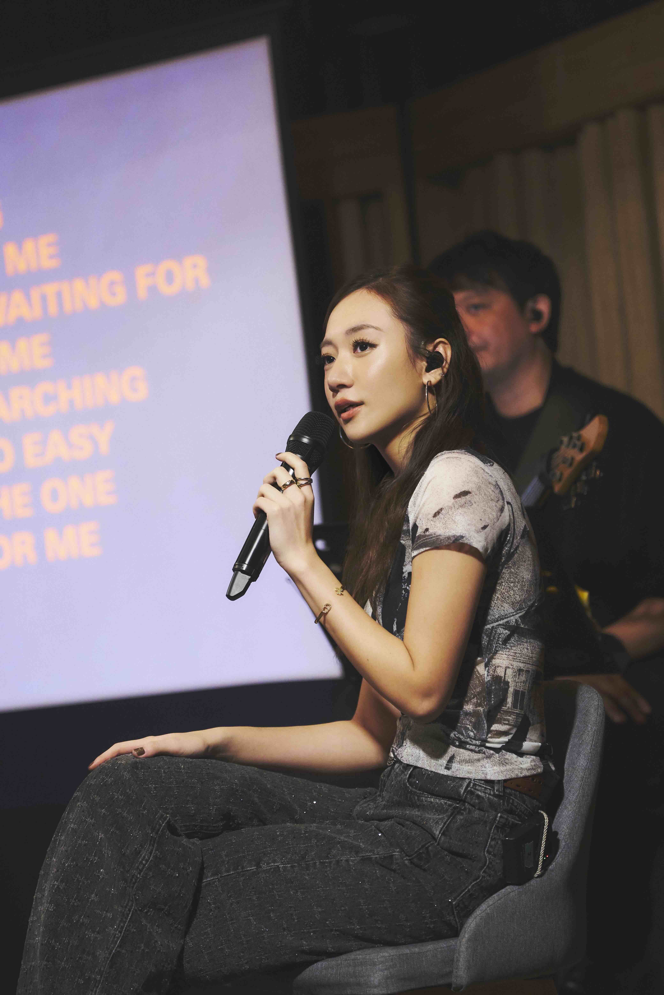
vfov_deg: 19.5
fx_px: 2905
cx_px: 332
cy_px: 498
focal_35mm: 105
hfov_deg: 13.0
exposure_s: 1/160
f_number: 2
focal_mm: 70
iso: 1600
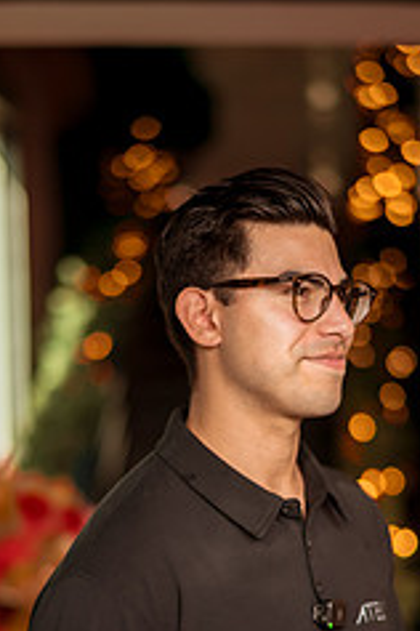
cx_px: 202
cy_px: 517
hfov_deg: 12.5
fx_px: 1925
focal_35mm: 110
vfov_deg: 18.4
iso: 100
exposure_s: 1/640
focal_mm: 58
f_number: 1.4
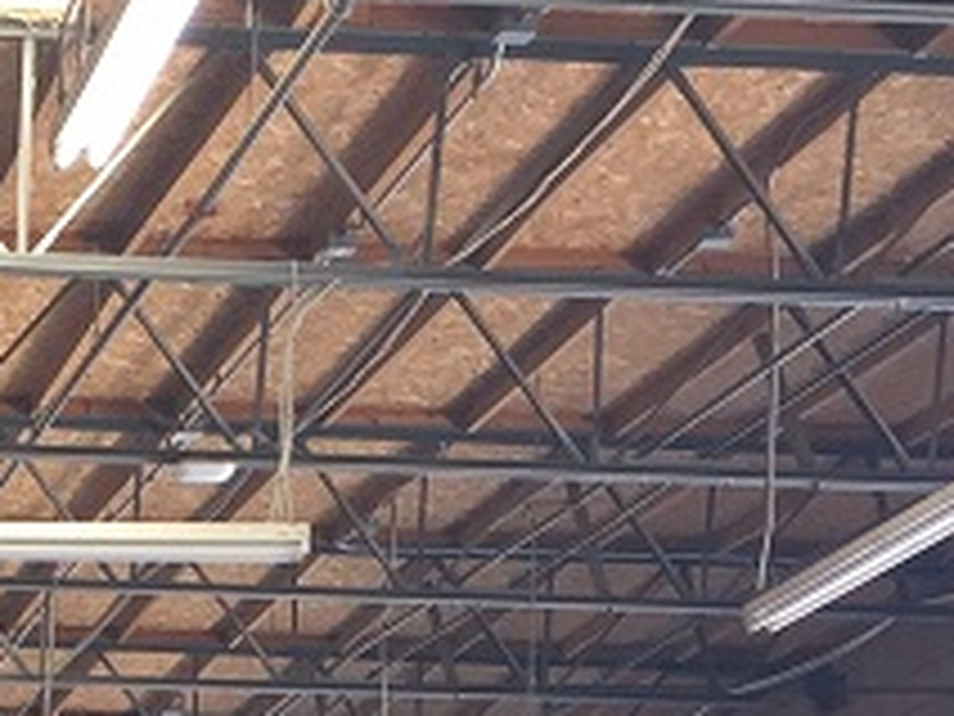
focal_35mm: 137
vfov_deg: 10.0
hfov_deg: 13.4
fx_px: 3776
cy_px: 1427
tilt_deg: -0.9
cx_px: -540
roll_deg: -1.7
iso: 32
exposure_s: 1/40
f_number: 2.2
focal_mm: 4.15
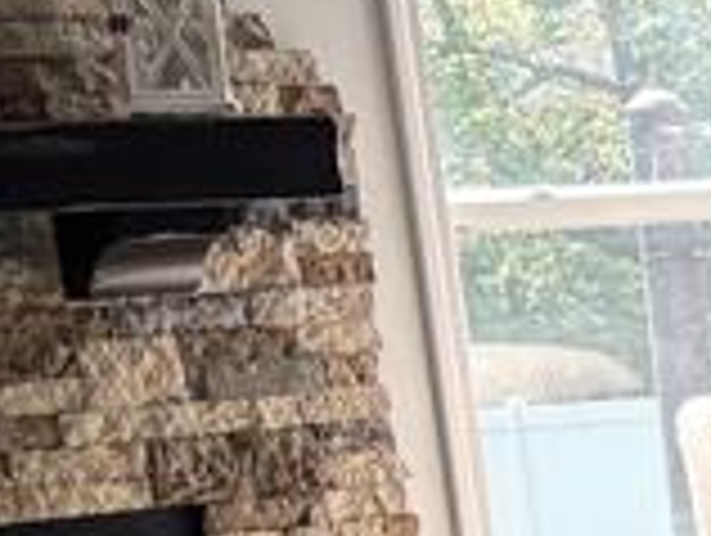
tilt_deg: -12.2
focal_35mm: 168
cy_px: 761
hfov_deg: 9.3
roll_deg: +1.4
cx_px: 2146
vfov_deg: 8.7
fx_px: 3456
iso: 40
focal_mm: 5.96
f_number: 1.6
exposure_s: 1/140
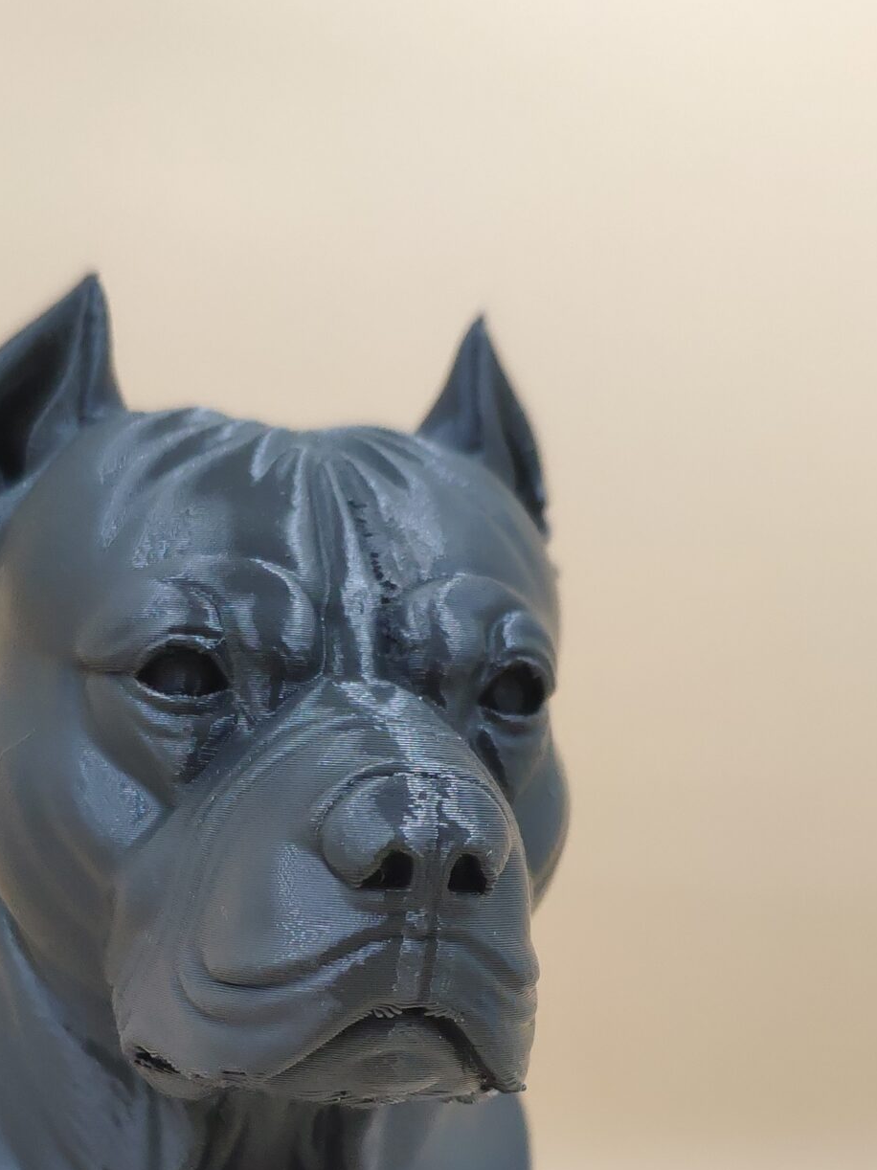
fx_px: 1487
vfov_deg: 40.7
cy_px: 976
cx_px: 286
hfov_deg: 32.6
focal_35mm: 44
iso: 416
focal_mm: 4.22
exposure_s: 1/100
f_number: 1.8
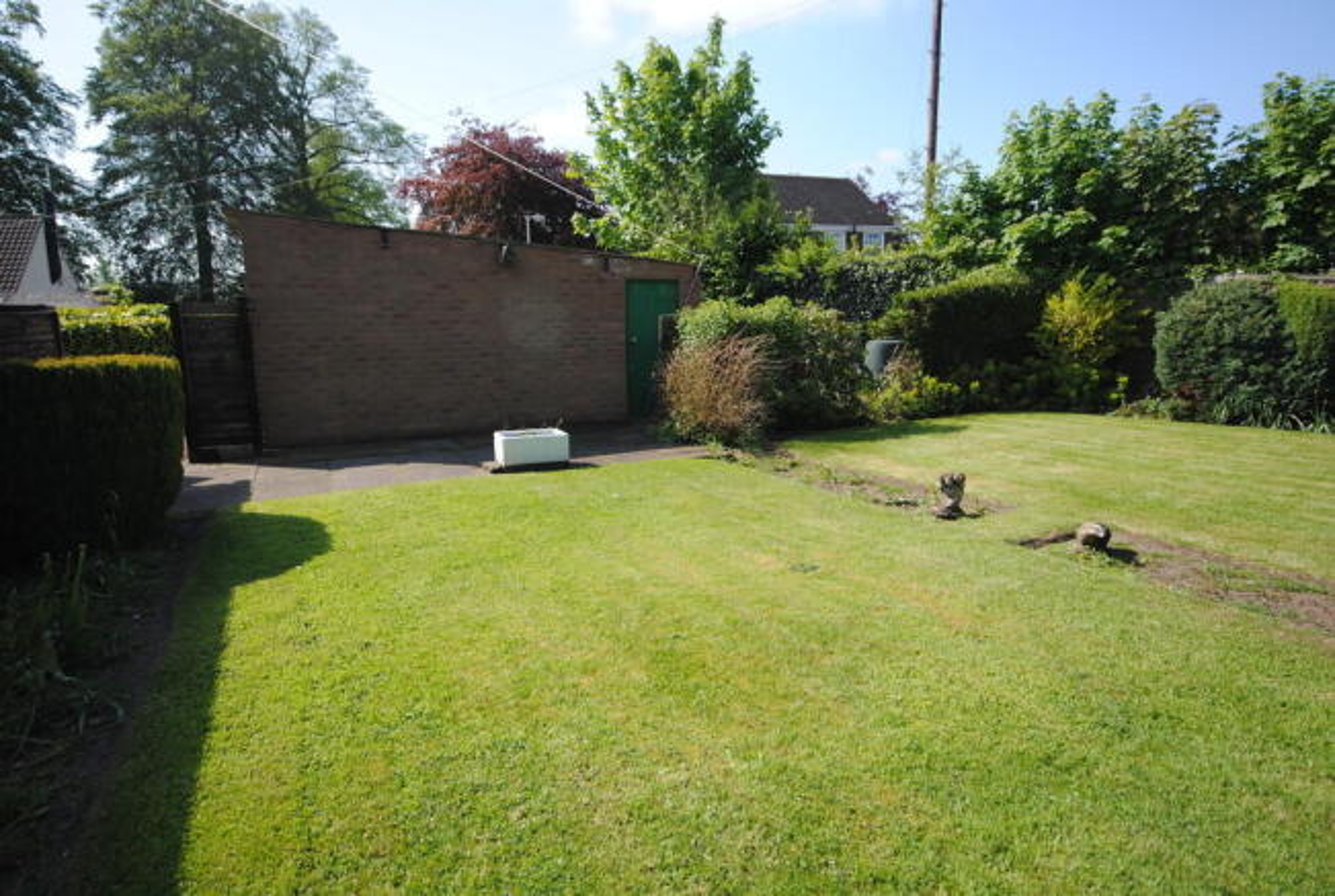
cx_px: 668
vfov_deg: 63.5
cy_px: 448
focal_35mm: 20
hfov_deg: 85.3
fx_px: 725
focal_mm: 13
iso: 100
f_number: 6.3
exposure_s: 1/160
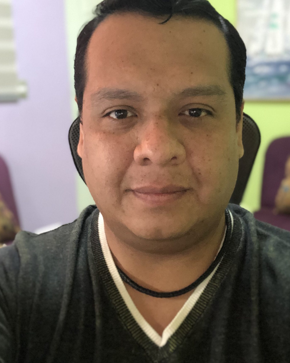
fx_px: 494
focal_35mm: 46
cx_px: 156
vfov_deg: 40.3
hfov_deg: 32.7
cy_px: 184
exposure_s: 1/16
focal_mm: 2.87
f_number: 2.2
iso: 400
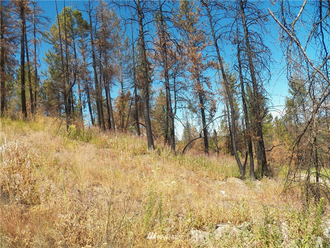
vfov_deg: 49.7
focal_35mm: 28
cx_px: 165
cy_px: 124
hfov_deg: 63.4
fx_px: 267
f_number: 4
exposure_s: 1/1000
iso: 125
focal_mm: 4.9
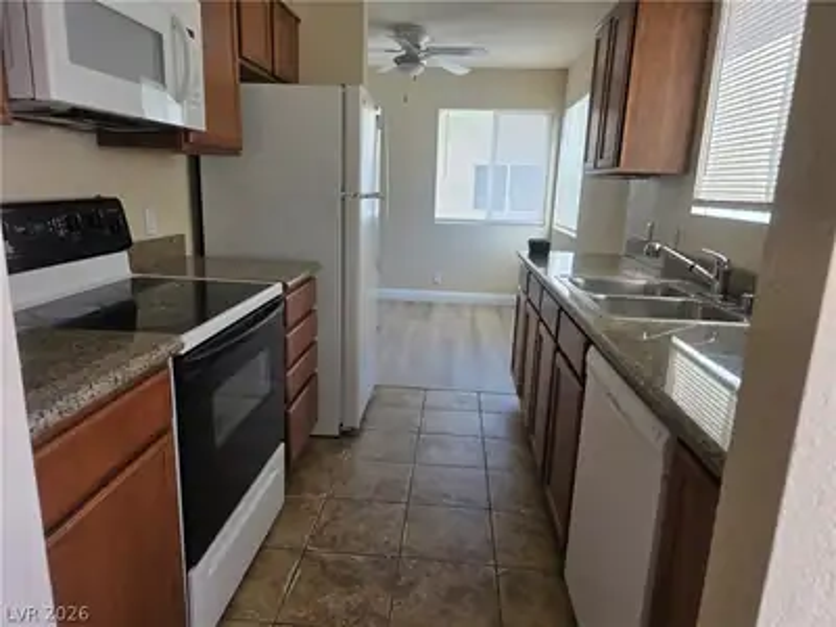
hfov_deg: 73.9
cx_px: 418
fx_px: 555
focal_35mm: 23
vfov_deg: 58.9
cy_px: 314
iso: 40
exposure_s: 1/120
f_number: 1.7
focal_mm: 6.3
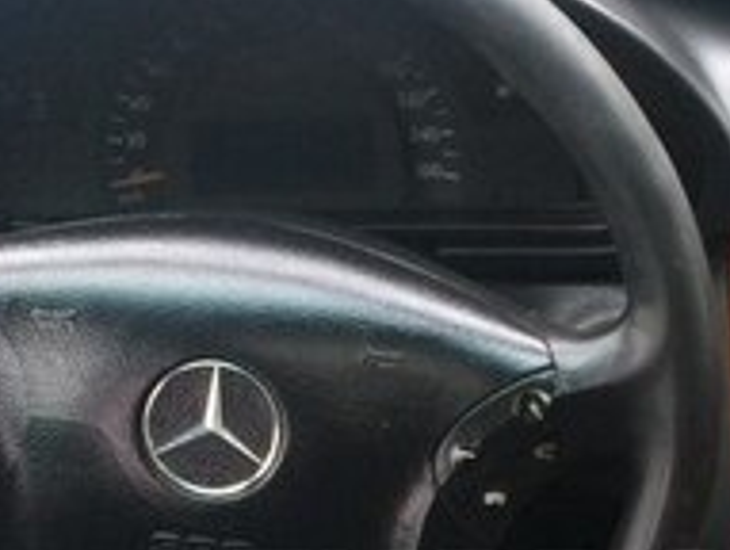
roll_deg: -1.5
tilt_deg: -36.7
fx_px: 2113
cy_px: 609
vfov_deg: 14.5
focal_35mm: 100
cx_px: 615
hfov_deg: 19.3
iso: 125
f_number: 2.2
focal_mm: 4.15
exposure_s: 1/33
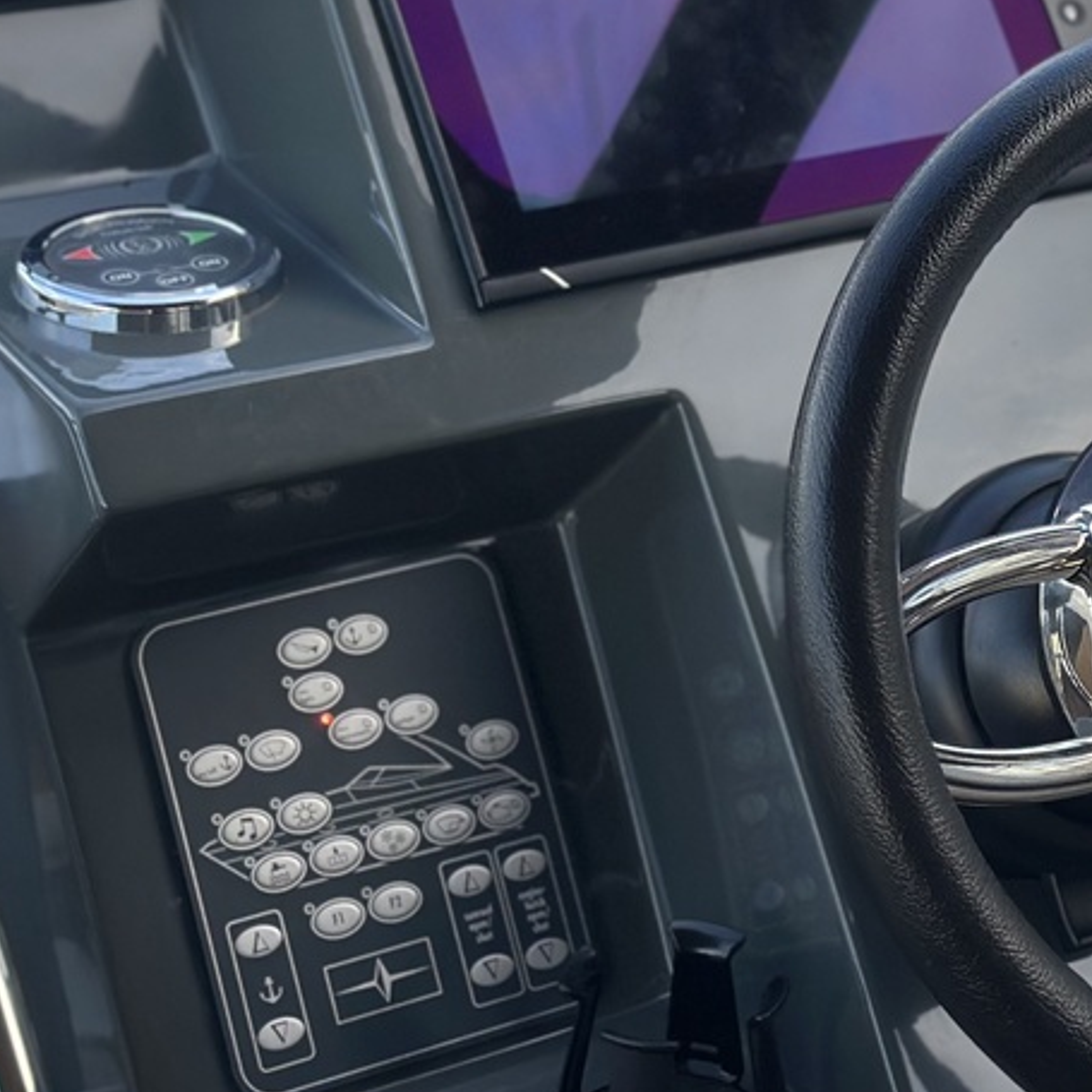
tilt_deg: -18.6
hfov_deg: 15.4
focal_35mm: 112
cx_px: 962
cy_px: 173
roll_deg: -0.4
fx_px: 3997
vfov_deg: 15.4
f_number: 1.78
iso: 80
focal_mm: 6.86
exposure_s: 1/729
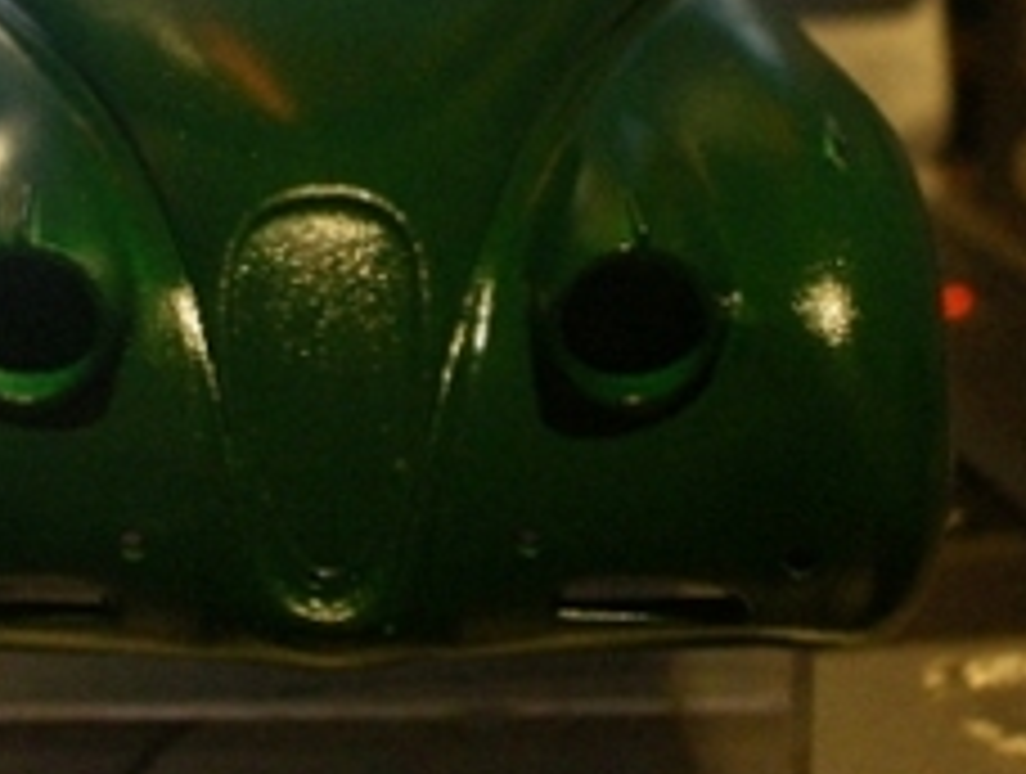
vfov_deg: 10.7
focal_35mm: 139
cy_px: 88
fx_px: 4129
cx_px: 306
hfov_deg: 14.1
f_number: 3.5
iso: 320
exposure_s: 1/4
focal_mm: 10.2
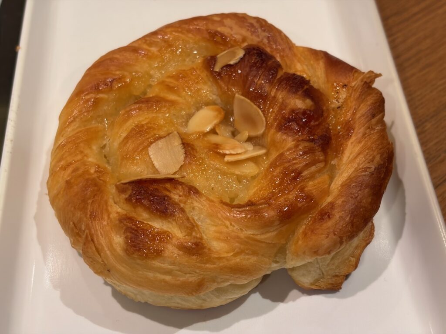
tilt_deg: -51.2
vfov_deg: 28.0
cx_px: 223
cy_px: 167
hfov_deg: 36.8
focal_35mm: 52
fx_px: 670
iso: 100
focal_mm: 5.96
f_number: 1.6
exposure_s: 1/50
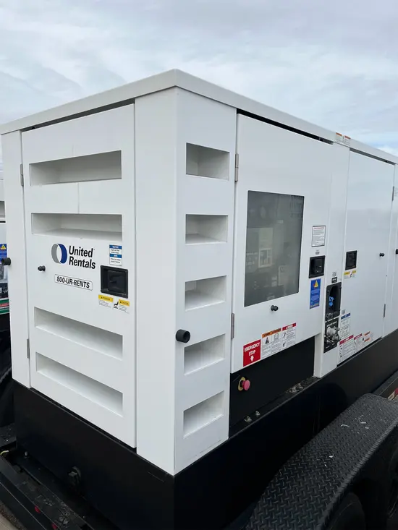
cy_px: 265
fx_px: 398
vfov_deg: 67.3
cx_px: 199
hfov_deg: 53.1
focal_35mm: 26
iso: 50
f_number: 1.6
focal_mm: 5.1
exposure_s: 1/3521
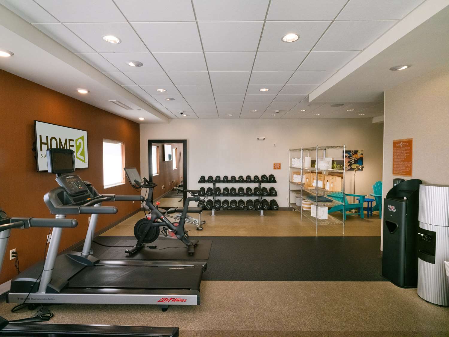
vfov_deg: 71.6
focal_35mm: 18
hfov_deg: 87.8
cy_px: 168
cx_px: 224
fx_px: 233
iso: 8000
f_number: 18
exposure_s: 1/60
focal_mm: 23
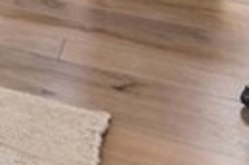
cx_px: -580
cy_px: -356
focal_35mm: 134
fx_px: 925
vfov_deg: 8.3
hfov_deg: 9.8
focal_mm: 17
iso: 200
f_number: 8
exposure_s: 1/25
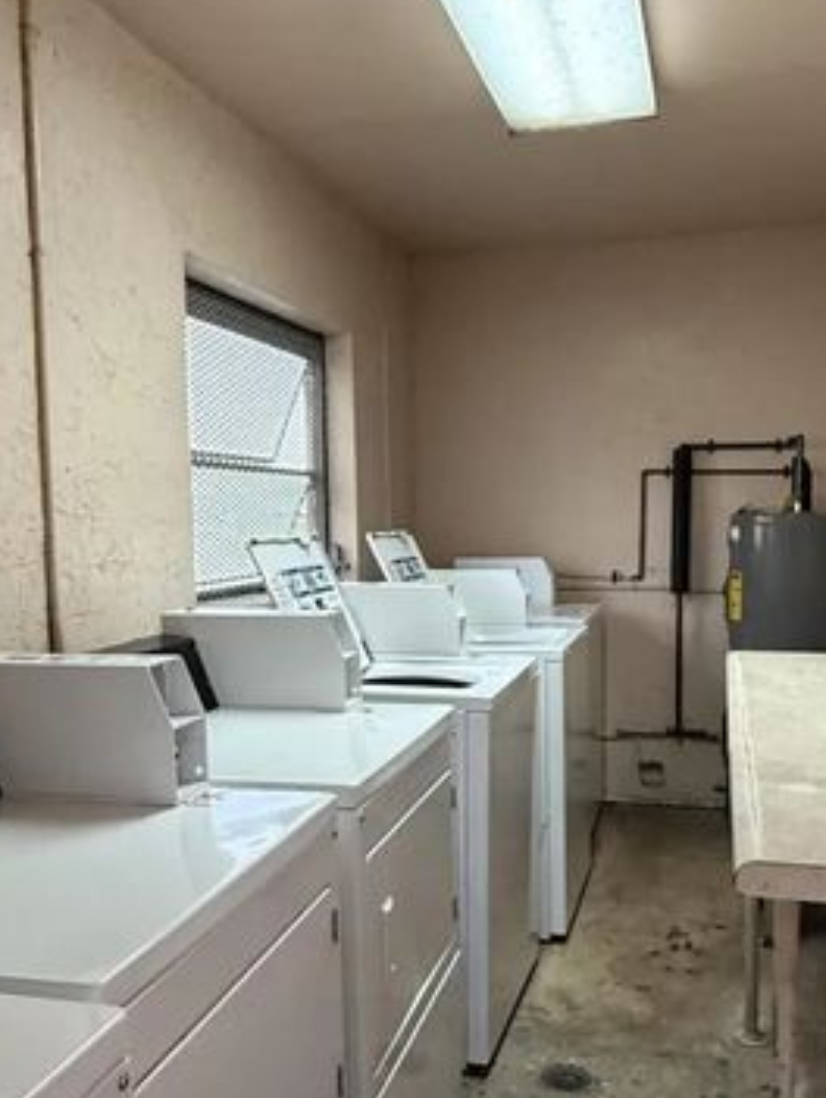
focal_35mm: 34
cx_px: 416
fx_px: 1080
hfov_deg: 41.9
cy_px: 640
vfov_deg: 53.7
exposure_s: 1/73
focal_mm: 2.22
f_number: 2.2
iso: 320
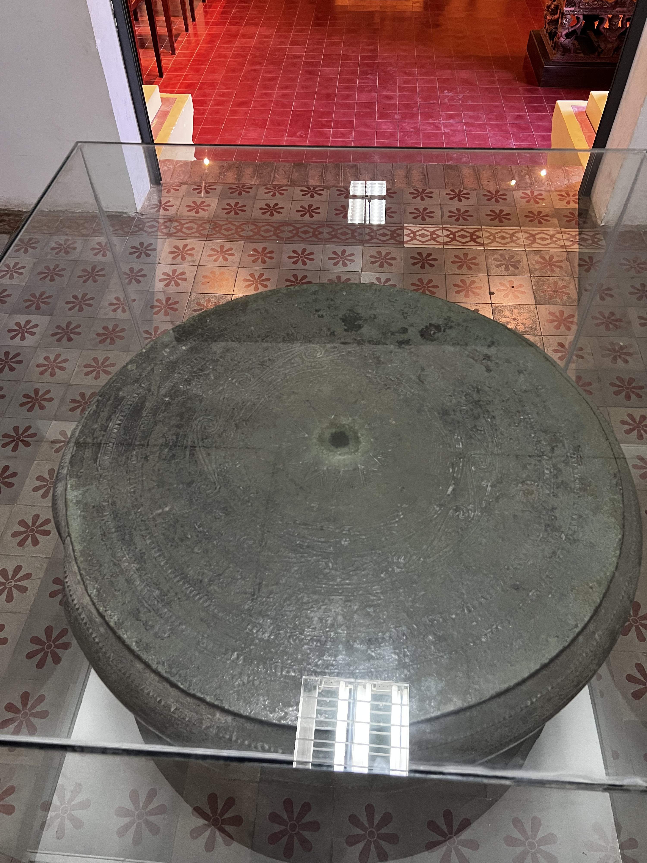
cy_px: 432
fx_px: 648
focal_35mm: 26
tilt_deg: -48.6
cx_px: 324
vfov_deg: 67.3
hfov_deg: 53.1
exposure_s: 1/50
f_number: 1.5
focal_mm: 5.7
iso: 320
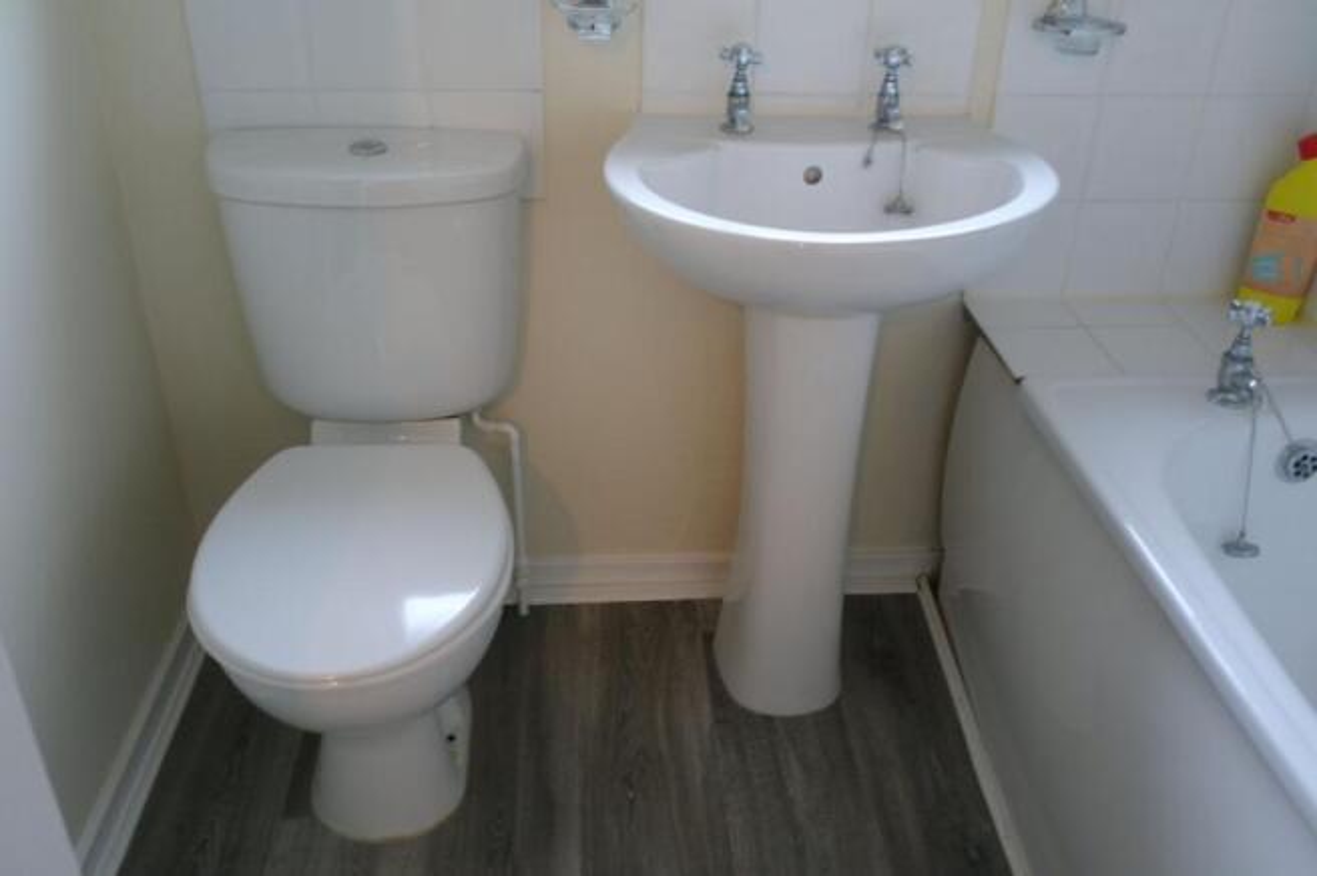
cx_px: 658
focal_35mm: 30
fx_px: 1096
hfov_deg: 62.0
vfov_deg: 43.5
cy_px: 438
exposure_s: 1/40
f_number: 2.8
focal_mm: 20
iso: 250
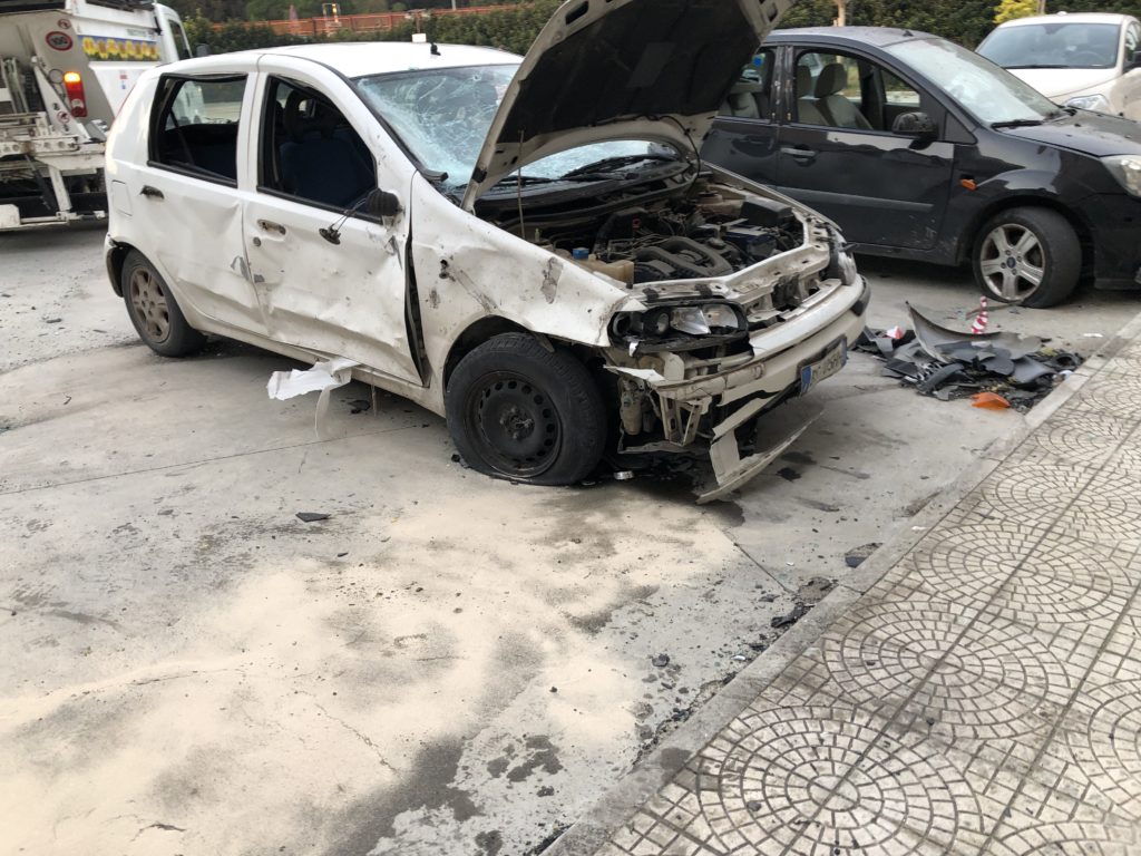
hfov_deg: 63.4
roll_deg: +0.2
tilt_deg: -22.0
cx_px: 570
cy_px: 428
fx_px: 923
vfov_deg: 49.7
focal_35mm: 28
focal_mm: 4
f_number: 1.8
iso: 50
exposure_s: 1/120
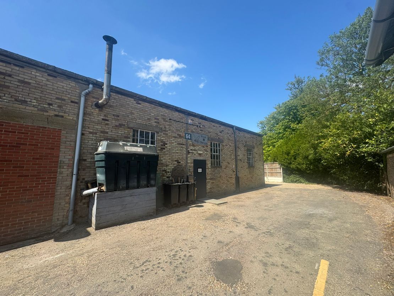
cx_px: 197
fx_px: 159
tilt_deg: +7.9
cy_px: 148
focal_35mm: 14
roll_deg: +1.9
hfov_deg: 102.1
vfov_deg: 85.7
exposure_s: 1/993
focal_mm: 2.22
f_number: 2.2
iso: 50
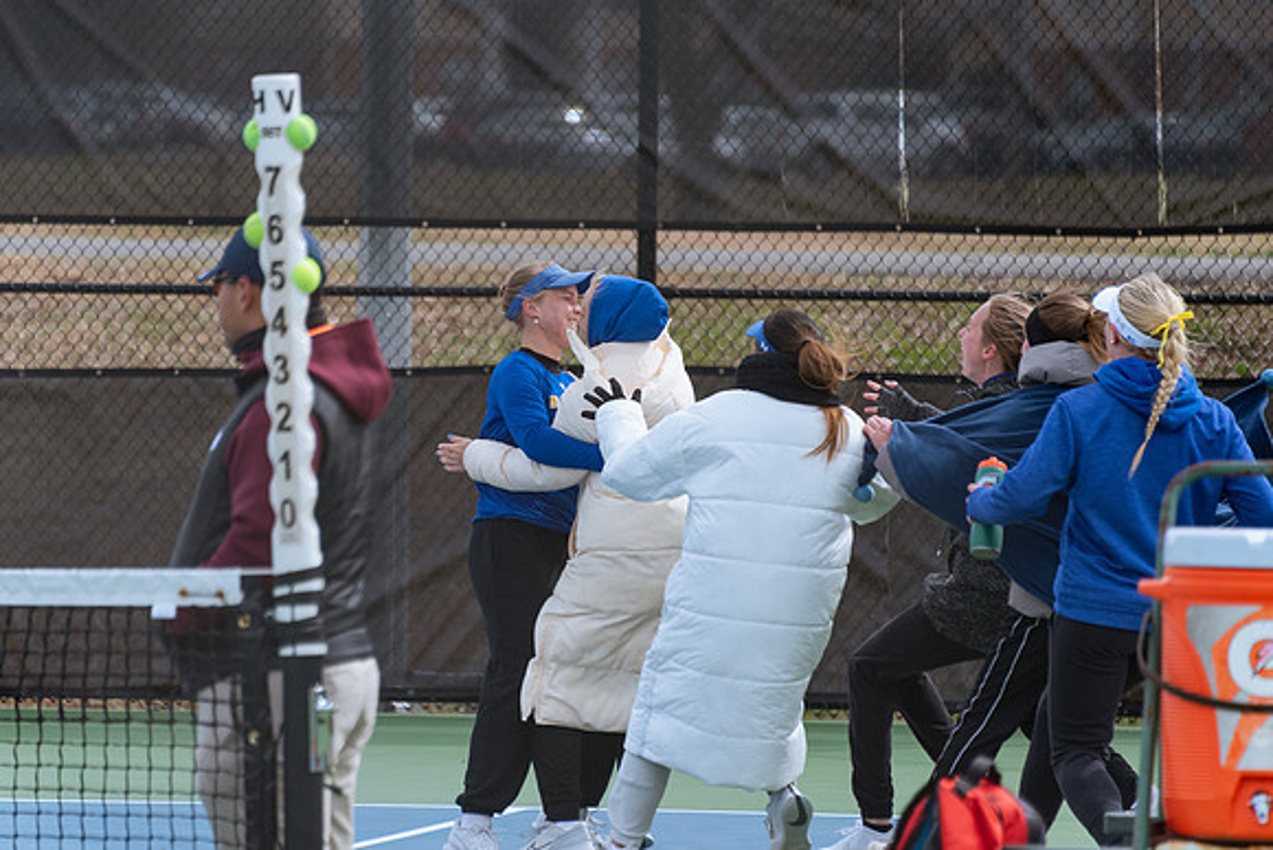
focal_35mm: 318
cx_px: 599
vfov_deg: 4.3
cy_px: 400
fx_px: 11240
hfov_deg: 6.5
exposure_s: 1/2000
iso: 640
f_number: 5.6
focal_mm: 300
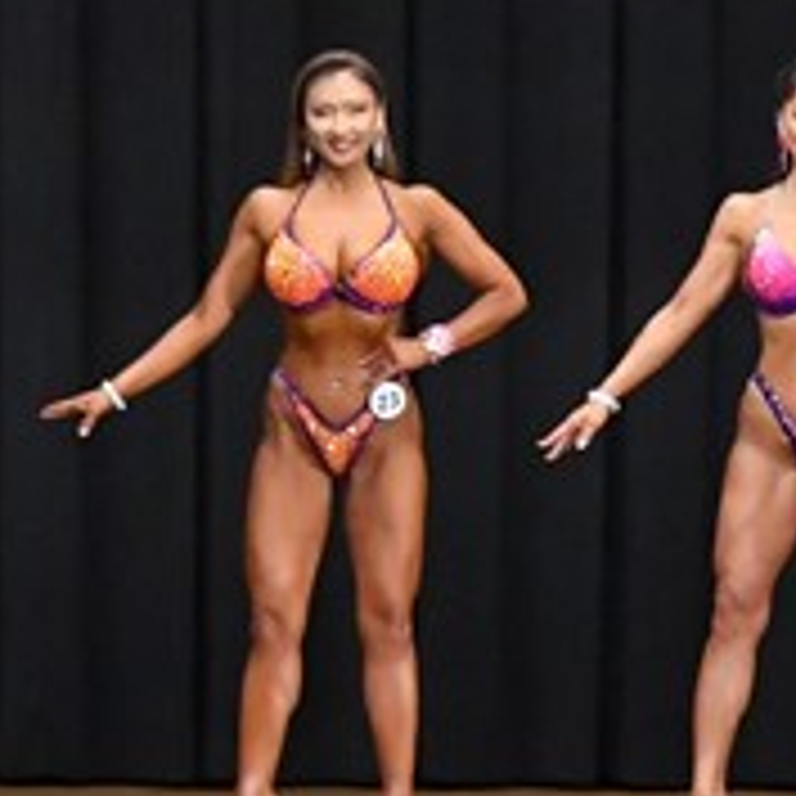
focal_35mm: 346
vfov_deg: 5.1
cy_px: 382
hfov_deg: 5.0
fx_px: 9002
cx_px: 1005
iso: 8000
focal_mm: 62
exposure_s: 1/400
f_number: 5.6
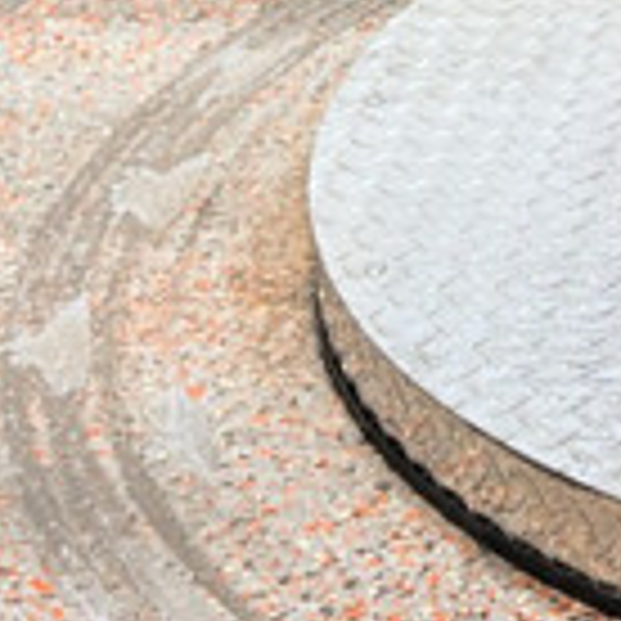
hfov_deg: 9.2
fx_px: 3613
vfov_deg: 9.3
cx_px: 1240
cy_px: -594
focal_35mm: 178
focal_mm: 5.96
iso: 40
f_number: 1.6
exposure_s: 1/120
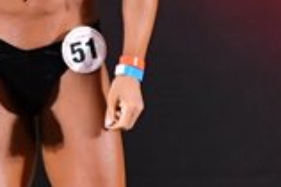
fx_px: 8608
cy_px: 52
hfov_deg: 1.9
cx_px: 193
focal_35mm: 1104
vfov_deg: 1.2
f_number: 5.6
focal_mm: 150
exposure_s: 1/400
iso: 4000
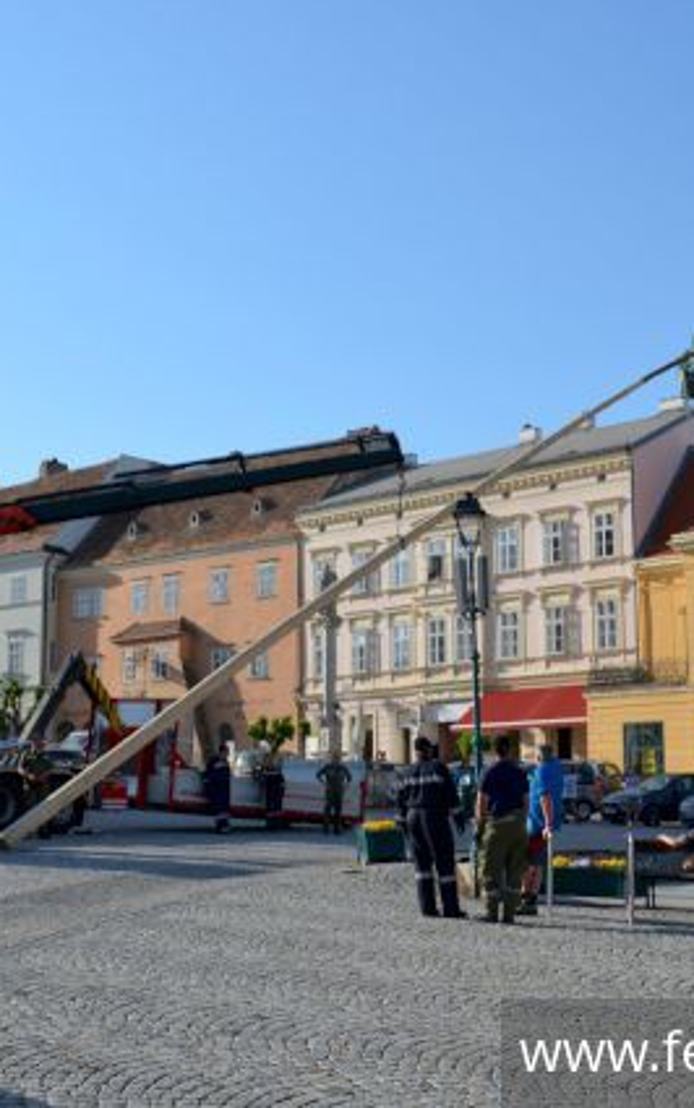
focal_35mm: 56
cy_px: 550
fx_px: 1693
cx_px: 282
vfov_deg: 36.3
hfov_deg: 23.1
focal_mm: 24
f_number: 8
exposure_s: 1/250
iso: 100
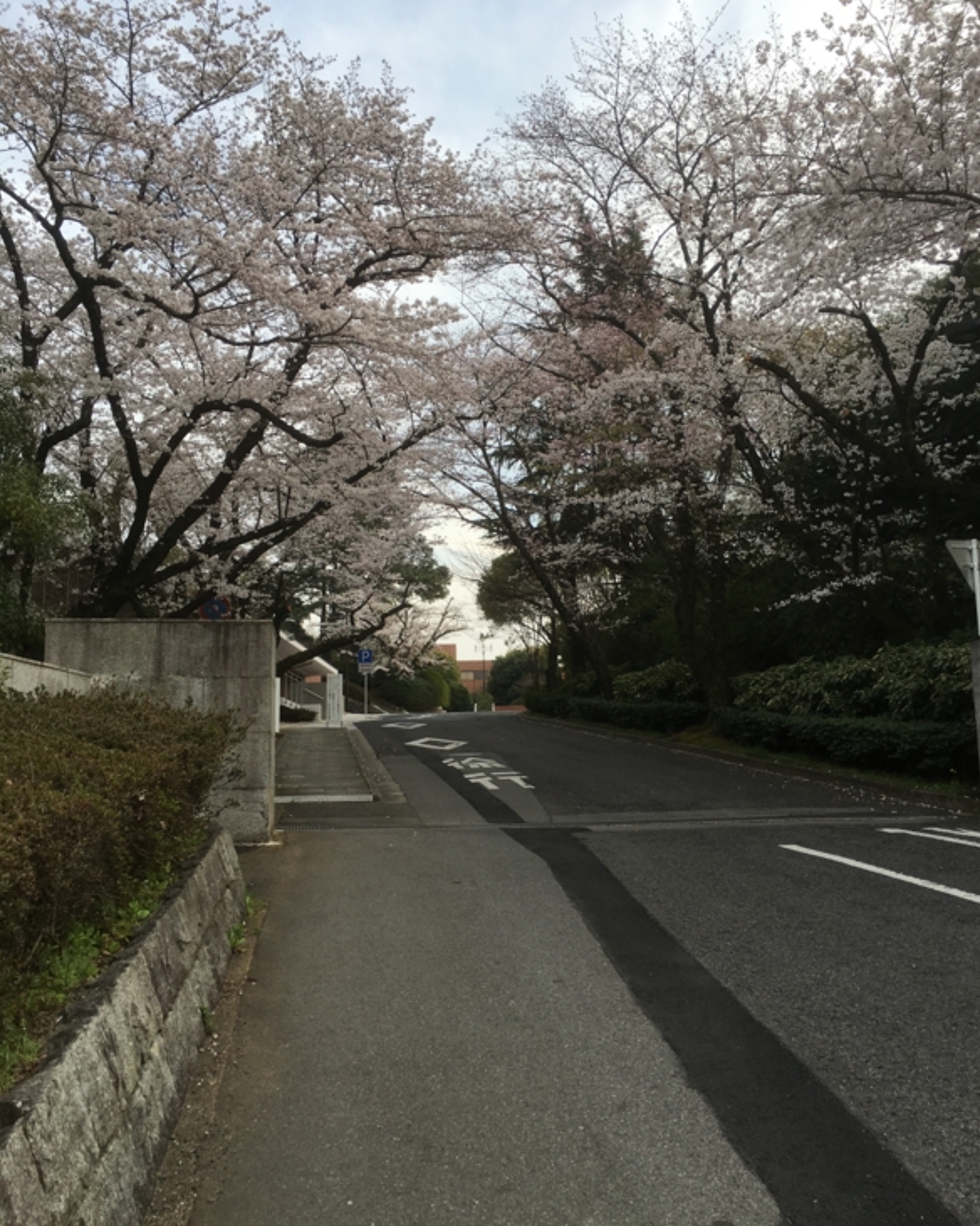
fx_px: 1124
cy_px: 647
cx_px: 502
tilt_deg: +9.4
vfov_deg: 57.1
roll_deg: +0.3
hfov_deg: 47.1
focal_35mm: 31
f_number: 2.2
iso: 25
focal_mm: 4.15
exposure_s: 1/516
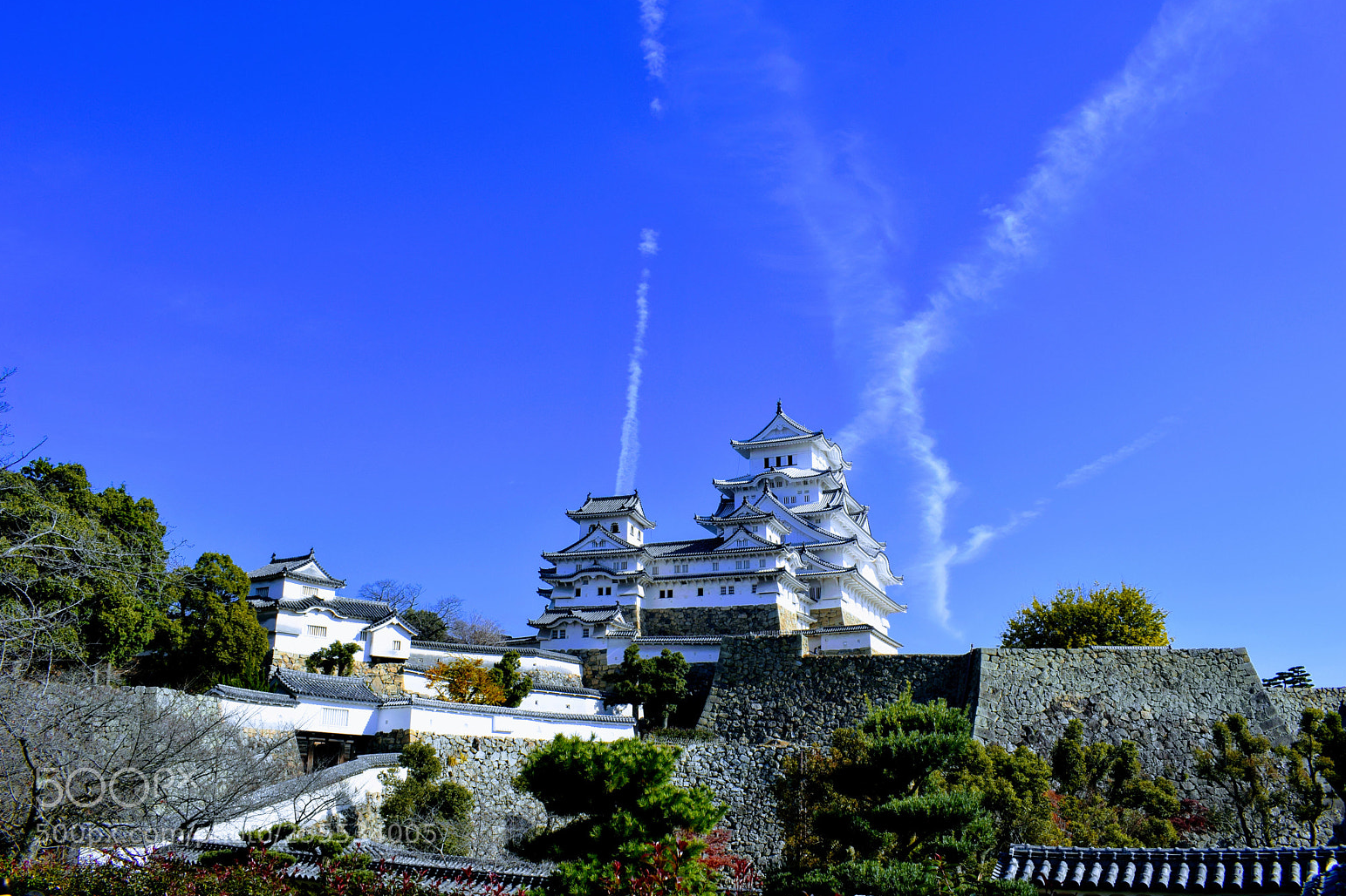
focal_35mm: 28
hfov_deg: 65.5
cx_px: 679
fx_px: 1047
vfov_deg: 46.4
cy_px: 438
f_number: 10
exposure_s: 1/400
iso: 200
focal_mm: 18
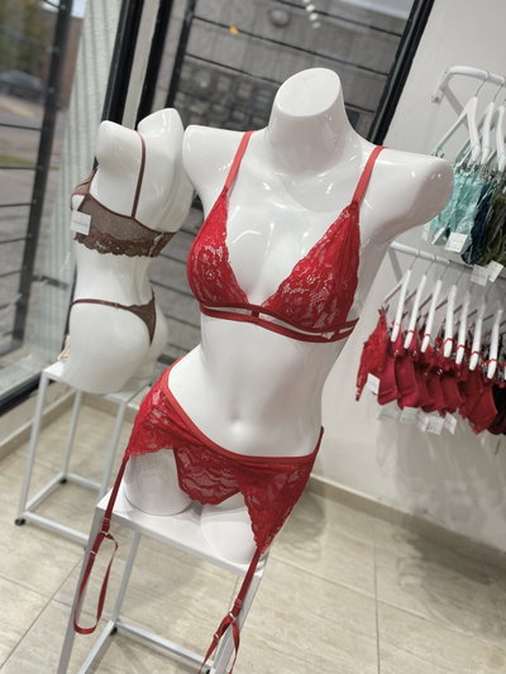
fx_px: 507
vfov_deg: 67.3
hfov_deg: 53.1
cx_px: 253
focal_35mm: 26
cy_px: 337
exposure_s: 1/50
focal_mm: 4.25
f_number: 1.8
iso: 80
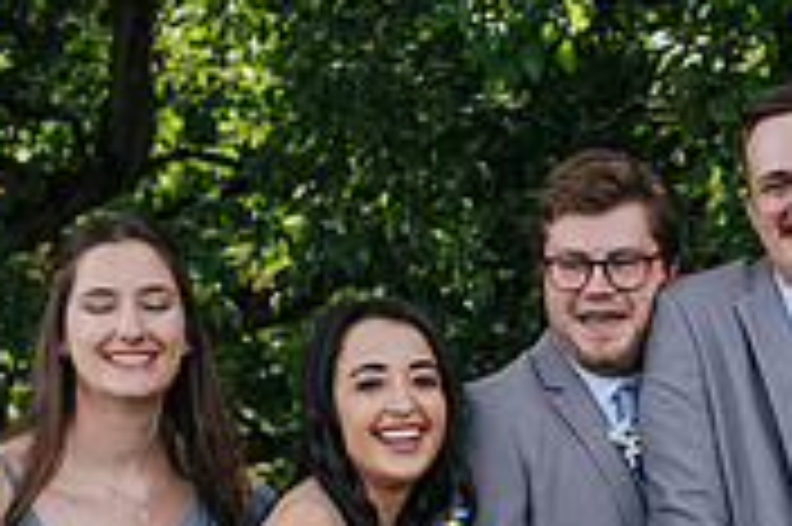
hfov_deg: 16.4
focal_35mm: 122
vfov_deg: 10.9
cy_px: 747
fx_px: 2681
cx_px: 814
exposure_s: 1/400
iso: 125
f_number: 3.2
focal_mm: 35
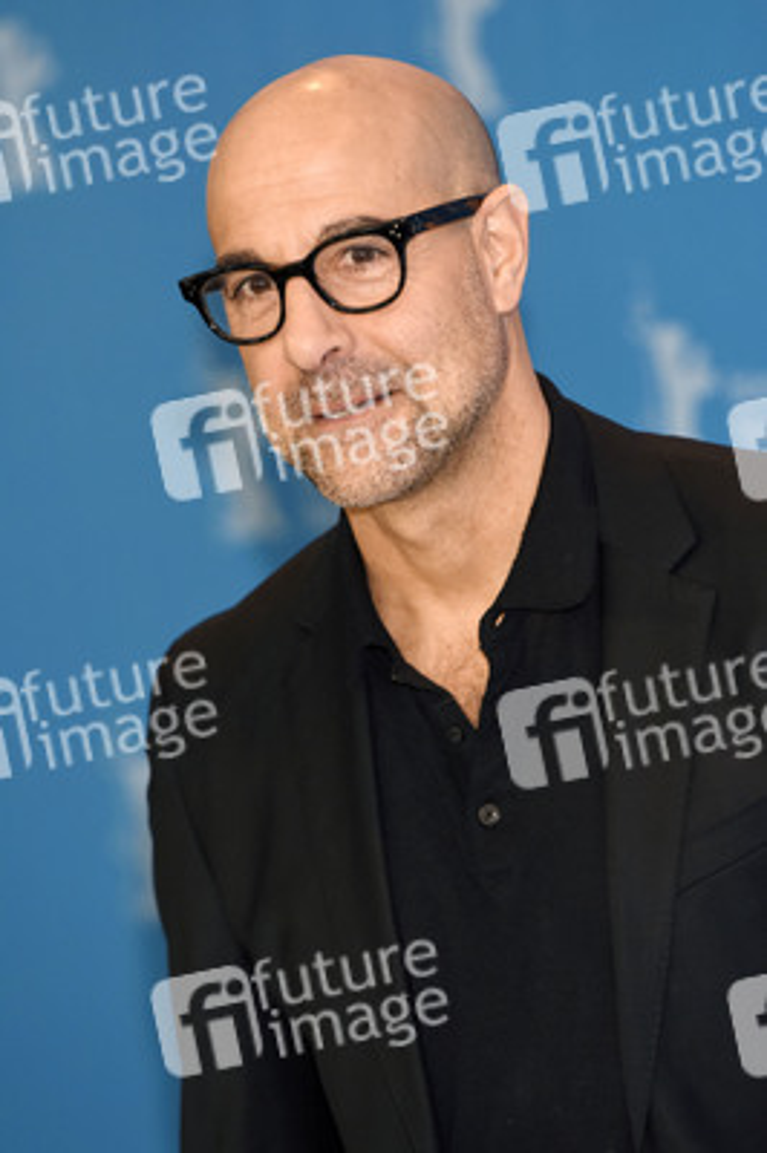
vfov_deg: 7.6
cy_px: 576
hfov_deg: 5.1
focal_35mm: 270
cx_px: 384
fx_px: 8643
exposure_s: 1/320
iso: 640
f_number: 3.5
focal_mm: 180
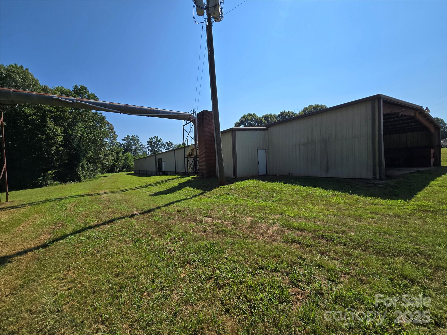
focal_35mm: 13
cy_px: 168
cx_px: 224
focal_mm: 2.2
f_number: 2.2
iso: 50
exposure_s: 1/2851
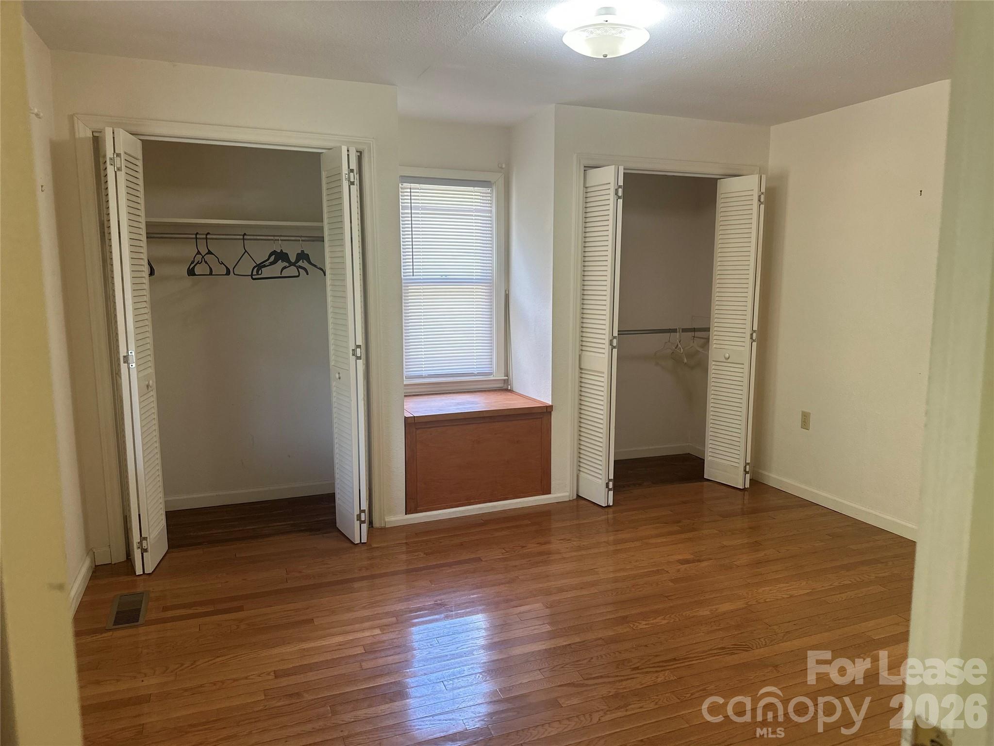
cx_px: 497
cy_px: 373
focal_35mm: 24
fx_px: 689
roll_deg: -0.5
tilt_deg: -7.0
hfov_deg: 71.6
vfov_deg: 56.8
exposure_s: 1/120
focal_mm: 6.86
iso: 200
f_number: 1.78
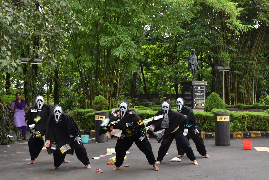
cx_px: 134
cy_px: 90
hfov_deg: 43.6
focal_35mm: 45
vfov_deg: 29.9
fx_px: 336
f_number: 5.6
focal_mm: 30
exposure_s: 1/160
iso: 400
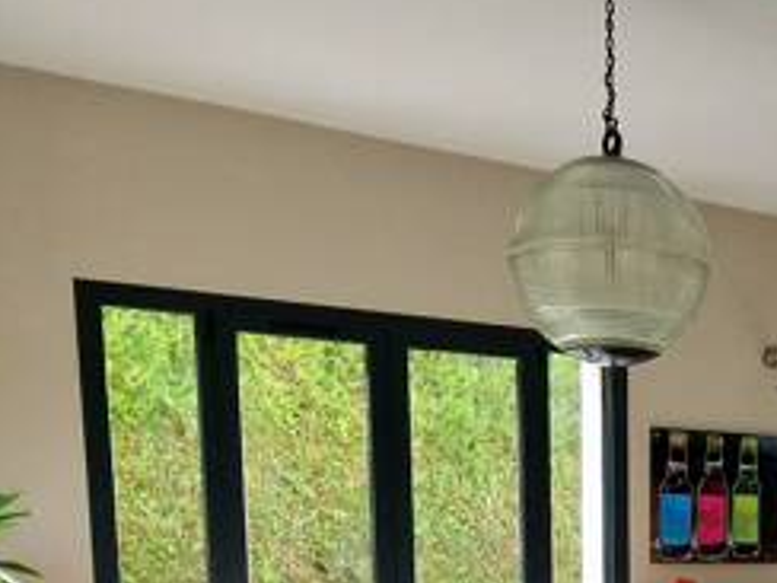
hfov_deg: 36.4
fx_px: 920
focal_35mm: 41
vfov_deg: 30.2
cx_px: 911
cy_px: 691
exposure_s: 1/100
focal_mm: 2.2
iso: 50
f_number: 2.2
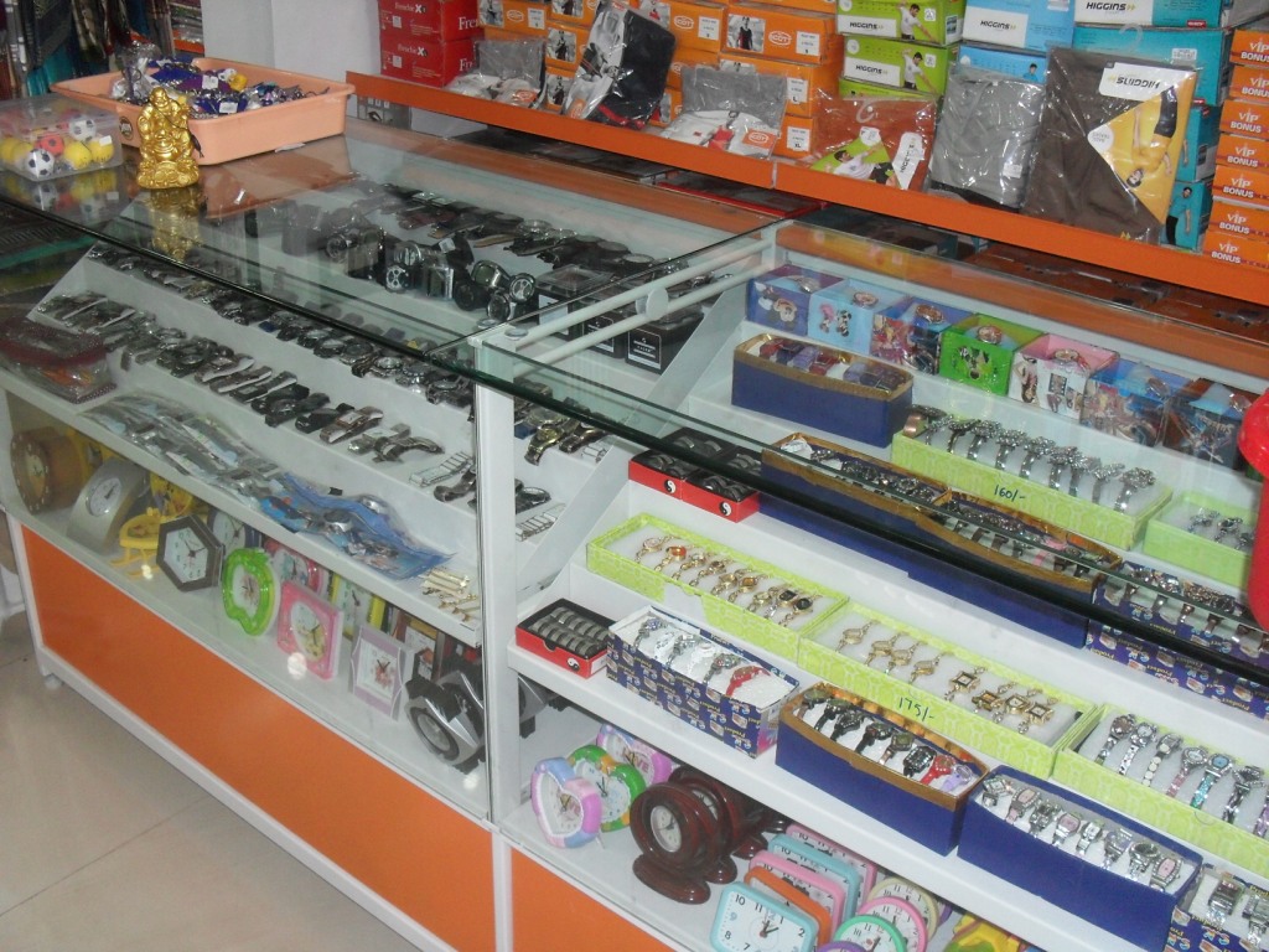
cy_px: 476
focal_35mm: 38
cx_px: 634
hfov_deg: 49.0
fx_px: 1393
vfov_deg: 37.7
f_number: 2.8
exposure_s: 1/45
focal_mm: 6.3
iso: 200
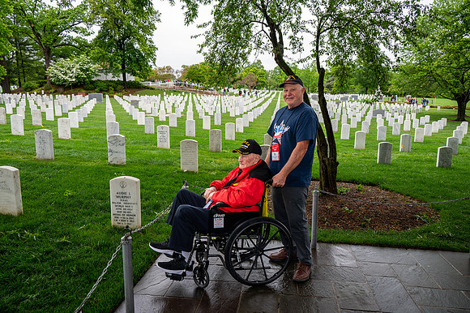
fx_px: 365
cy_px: 156
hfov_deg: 65.5
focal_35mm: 28
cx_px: 235
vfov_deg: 46.4
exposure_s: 1/100
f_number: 6.3
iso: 220
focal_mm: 28
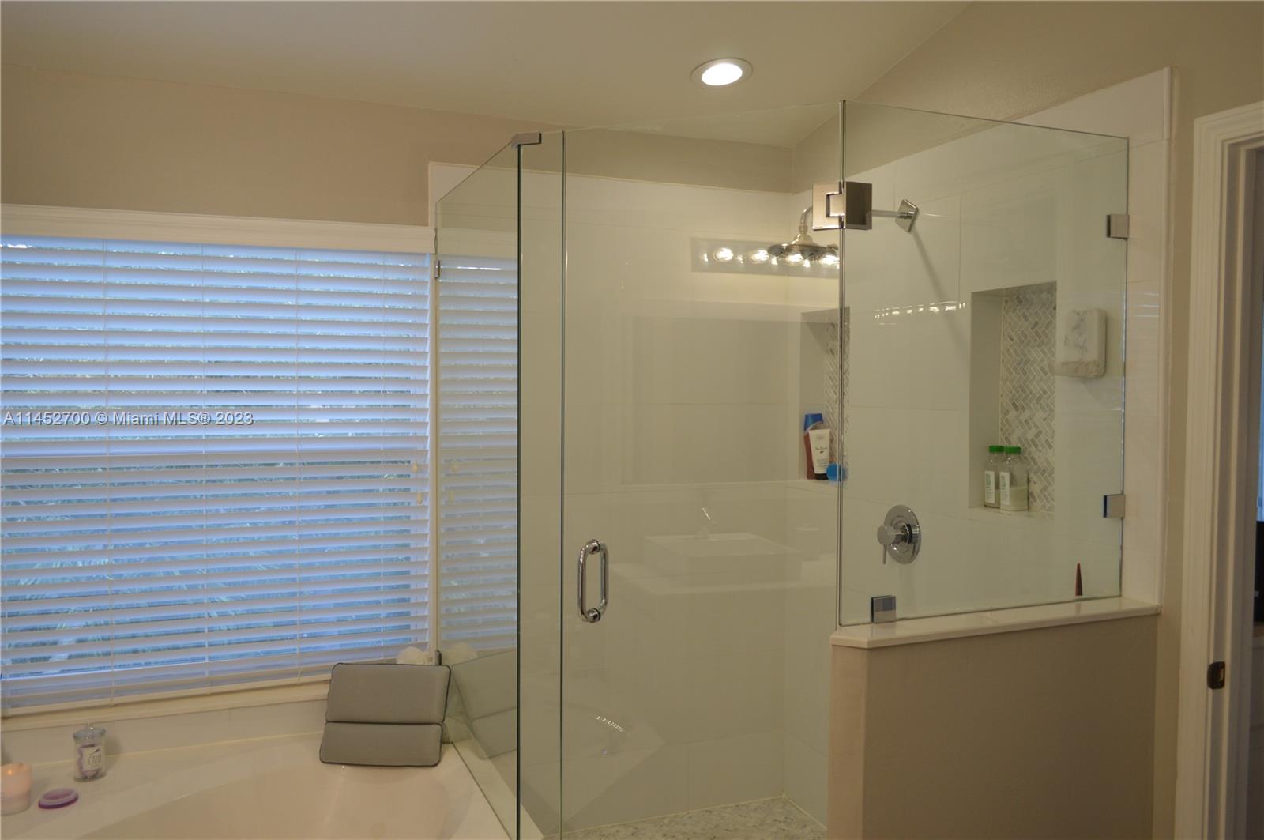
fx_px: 947
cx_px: 632
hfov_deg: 67.4
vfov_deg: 47.8
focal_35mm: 27
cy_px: 420
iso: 400
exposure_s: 1/80
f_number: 4.5
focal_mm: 18
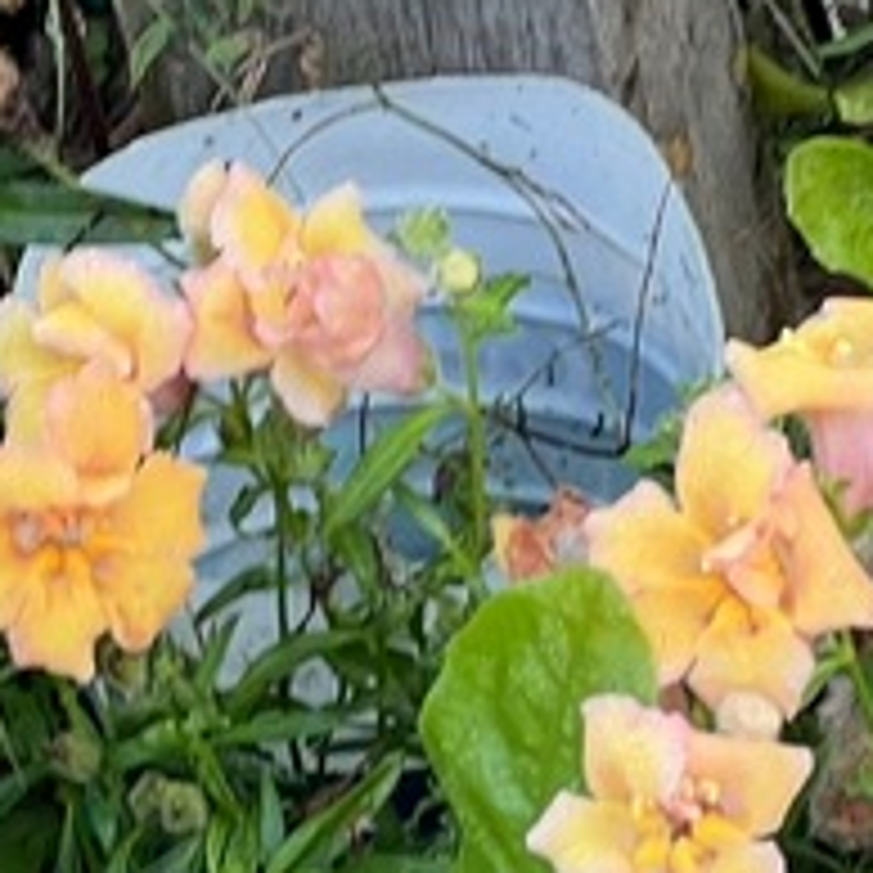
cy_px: -292
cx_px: 135
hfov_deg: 6.2
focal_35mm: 280
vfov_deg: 6.2
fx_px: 7989
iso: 80
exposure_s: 1/99
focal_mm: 9
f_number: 2.8
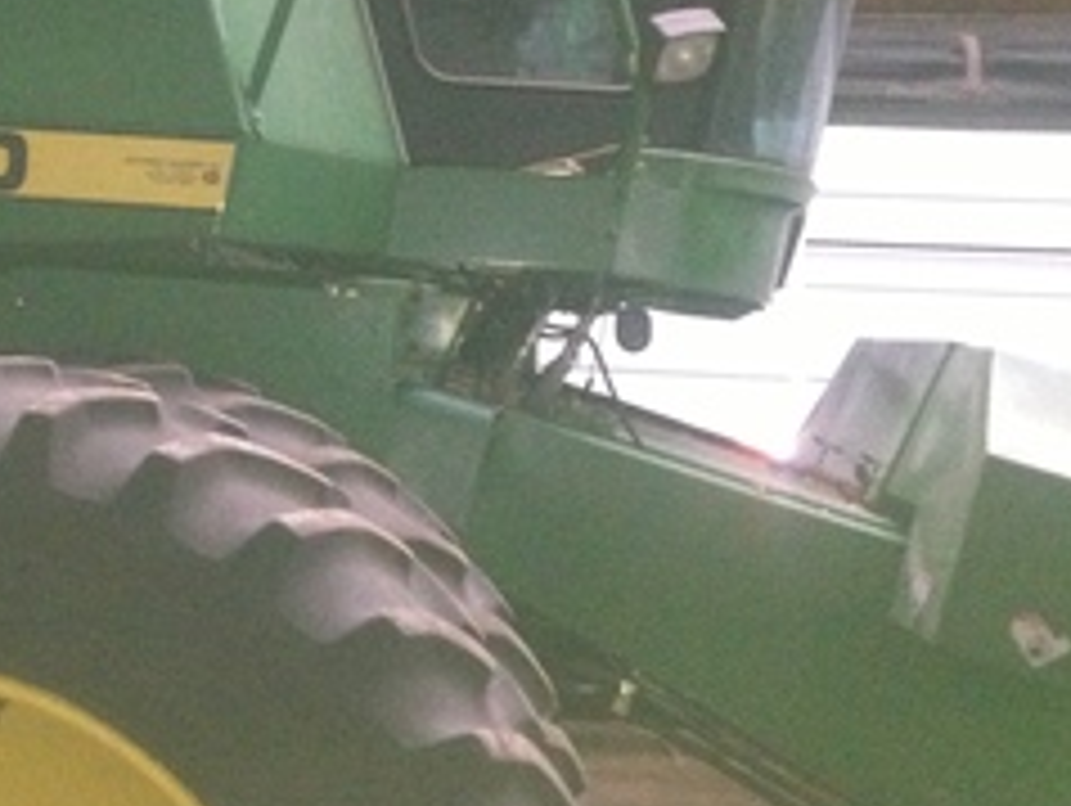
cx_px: 108
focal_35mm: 80
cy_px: 54
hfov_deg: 23.7
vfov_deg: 18.1
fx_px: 2478
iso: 500
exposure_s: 1/16
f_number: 2.4
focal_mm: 4.28
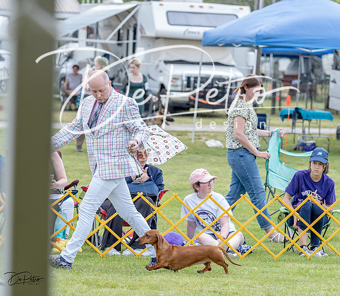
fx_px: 2021
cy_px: 150
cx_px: 160
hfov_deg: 9.6
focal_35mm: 194
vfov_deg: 8.4
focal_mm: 126
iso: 400
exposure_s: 1/640
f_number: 4
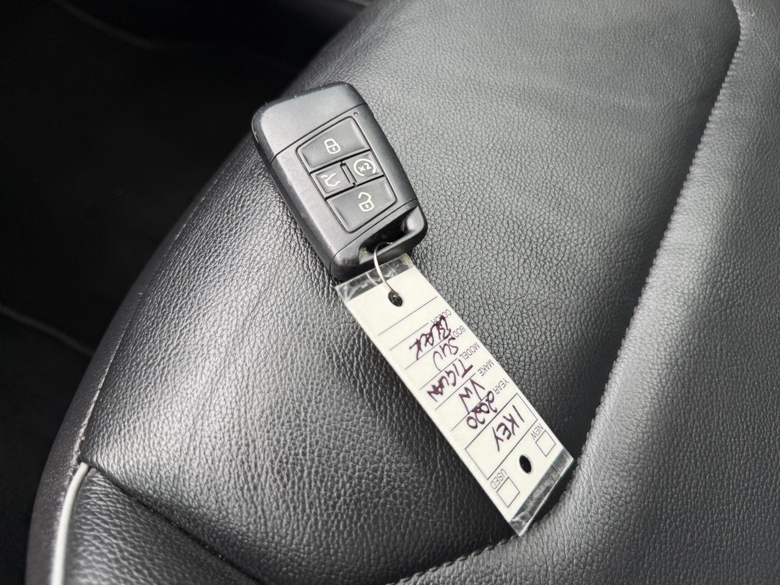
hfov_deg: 71.6
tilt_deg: -61.6
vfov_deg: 56.8
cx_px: 390
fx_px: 541
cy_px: 292
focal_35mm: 24
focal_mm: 6.76
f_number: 1.78
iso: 64
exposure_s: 1/121
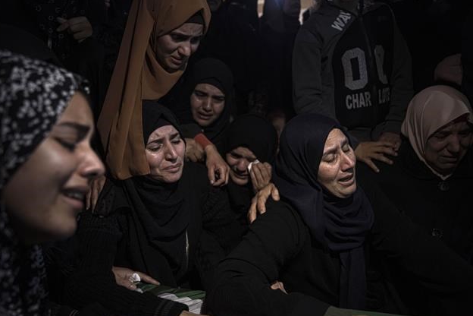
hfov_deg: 71.5
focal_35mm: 25
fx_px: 328
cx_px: 235
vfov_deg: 51.3
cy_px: 162
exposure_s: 1/125
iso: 2500
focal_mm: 24
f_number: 2.8
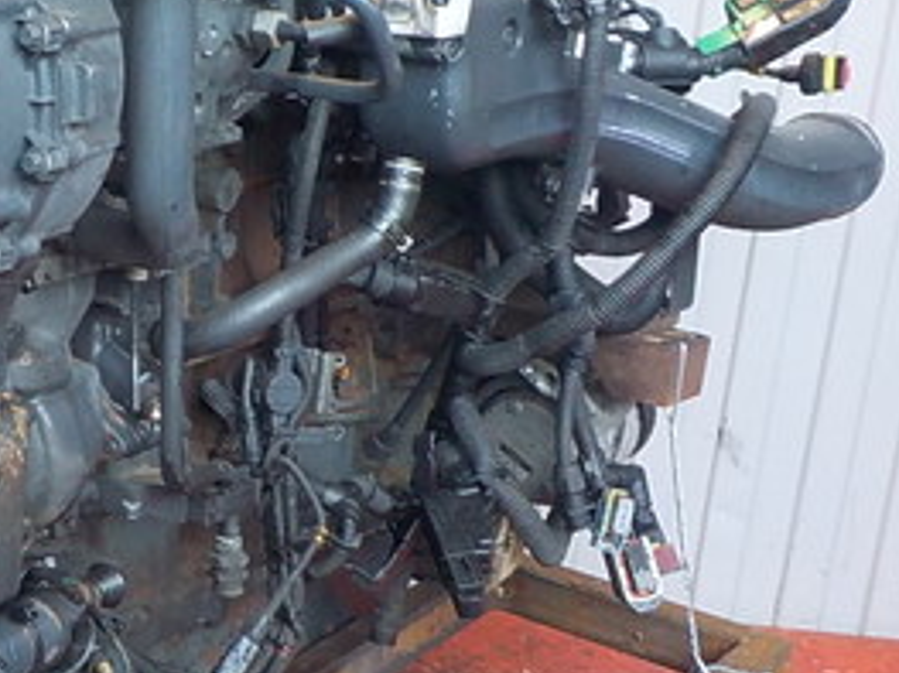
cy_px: 304
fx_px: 1895
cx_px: -58
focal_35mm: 73
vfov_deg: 20.1
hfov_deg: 25.0
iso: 180
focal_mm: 4.1
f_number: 3.3
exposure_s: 1/30
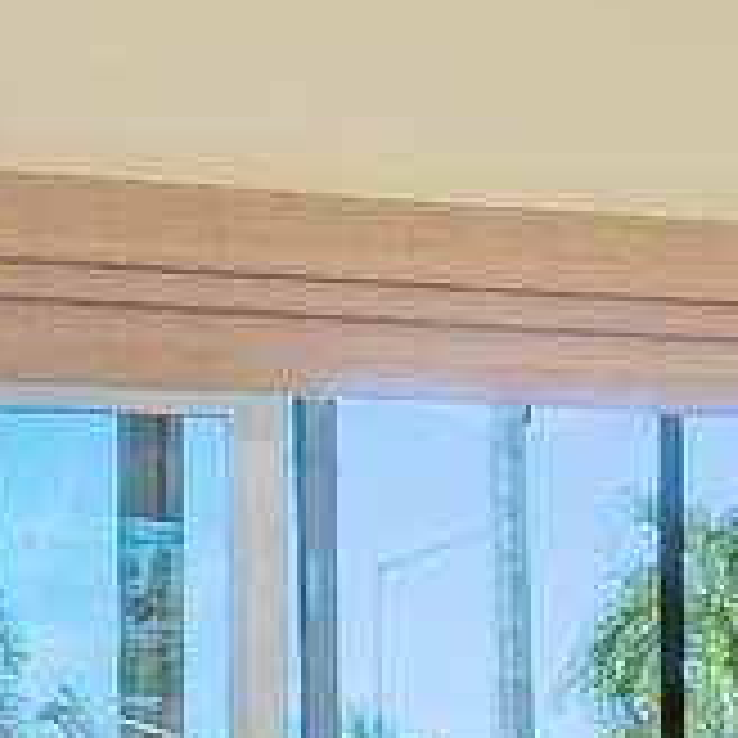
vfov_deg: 10.3
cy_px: 1053
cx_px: 2383
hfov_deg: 8.5
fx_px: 3980
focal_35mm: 165
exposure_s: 1/164
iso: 40
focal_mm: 6.81
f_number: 1.85
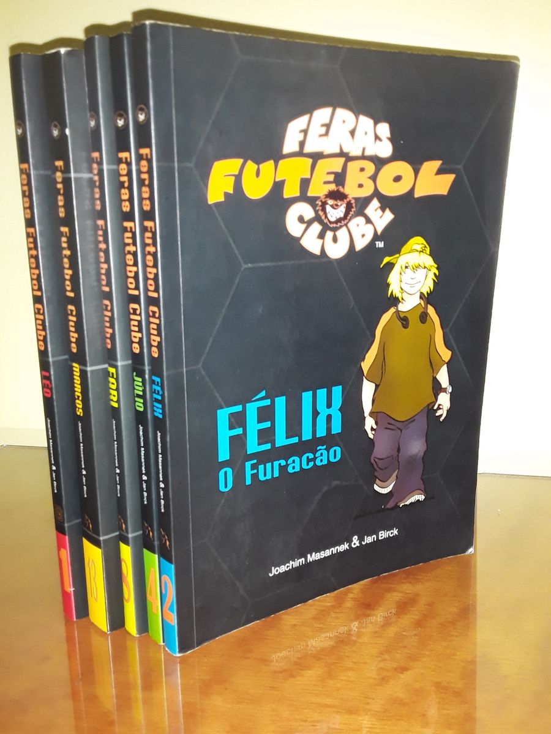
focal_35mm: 31
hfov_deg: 45.4
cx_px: 276
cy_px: 367
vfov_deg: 58.4
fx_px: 658
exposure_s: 1/40
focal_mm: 3.3
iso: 125
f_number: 2.2
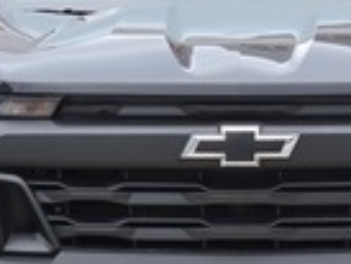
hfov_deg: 9.3
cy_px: 201
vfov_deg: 7.0
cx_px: 256
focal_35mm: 212
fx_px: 2152
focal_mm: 7
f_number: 2.4
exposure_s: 1/150
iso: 25
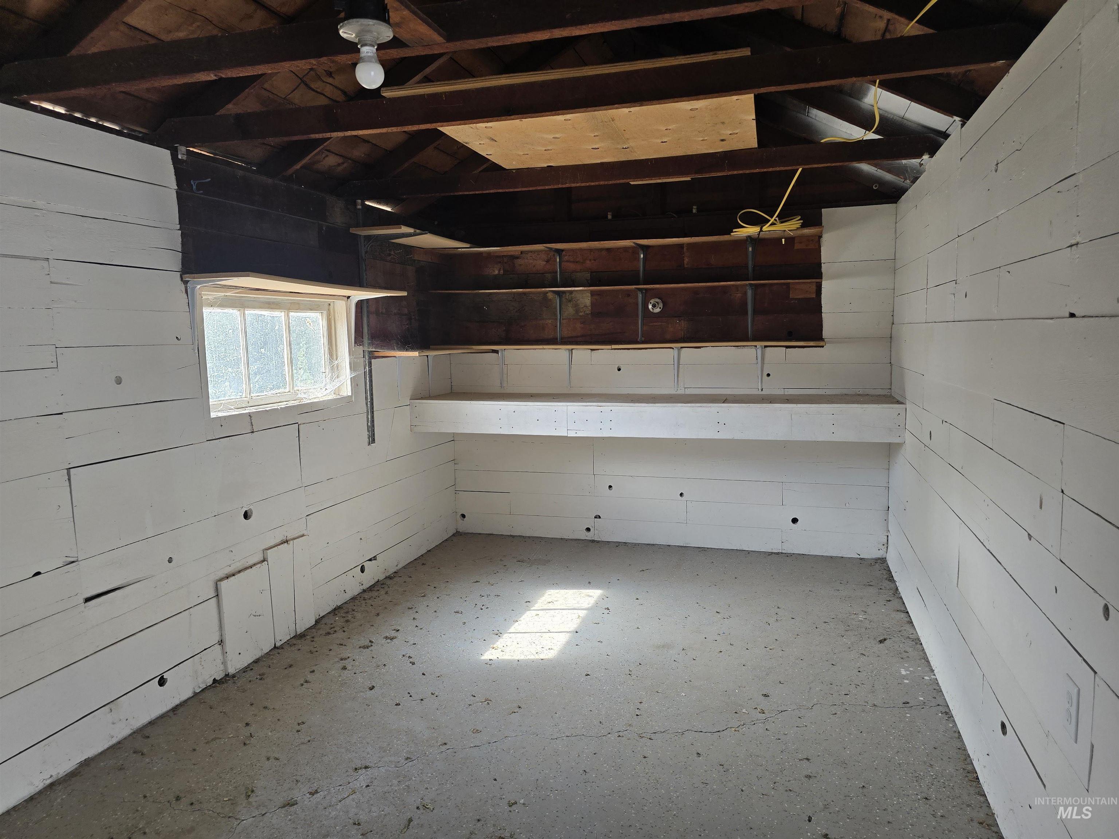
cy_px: 420
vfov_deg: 58.9
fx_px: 744
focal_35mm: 23
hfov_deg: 73.9
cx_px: 560
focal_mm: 6.3
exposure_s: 1/180
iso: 64
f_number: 1.7
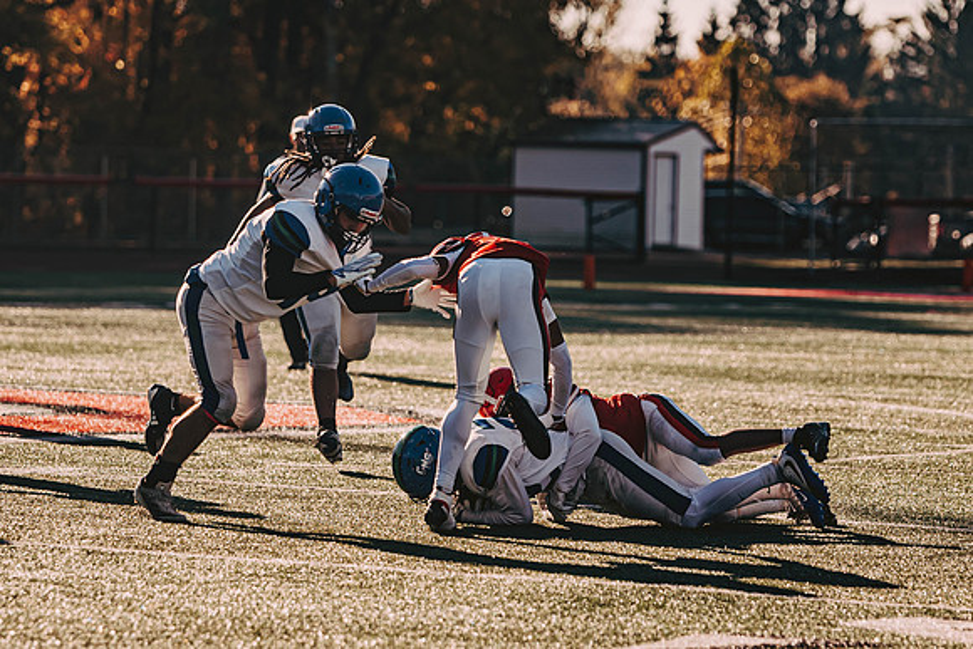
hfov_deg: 8.2
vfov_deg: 5.5
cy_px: 375
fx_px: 6805
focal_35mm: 252
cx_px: 503
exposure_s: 1/3200
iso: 125
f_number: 2.8
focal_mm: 135
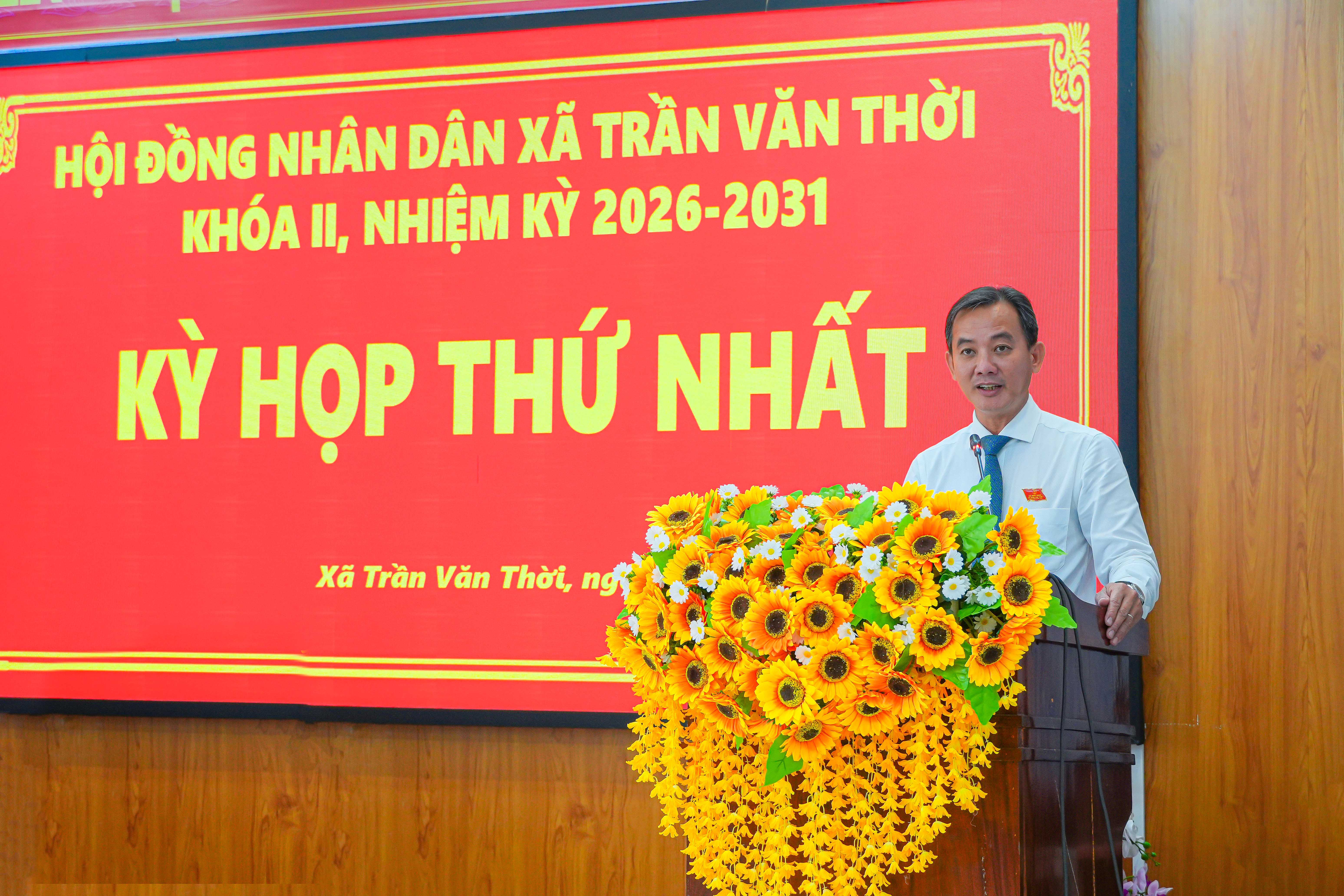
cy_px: 448
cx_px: 672
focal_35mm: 64
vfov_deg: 21.1
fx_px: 2408
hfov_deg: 31.2
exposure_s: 1/50
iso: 400
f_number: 5
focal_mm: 43
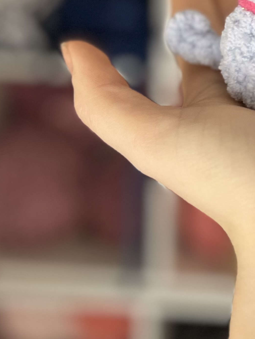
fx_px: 746
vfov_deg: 24.2
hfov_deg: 18.4
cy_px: -19
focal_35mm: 76
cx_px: 304
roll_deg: -2.2
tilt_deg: -8.3
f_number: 1.6
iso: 160
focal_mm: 5.1
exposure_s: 1/60
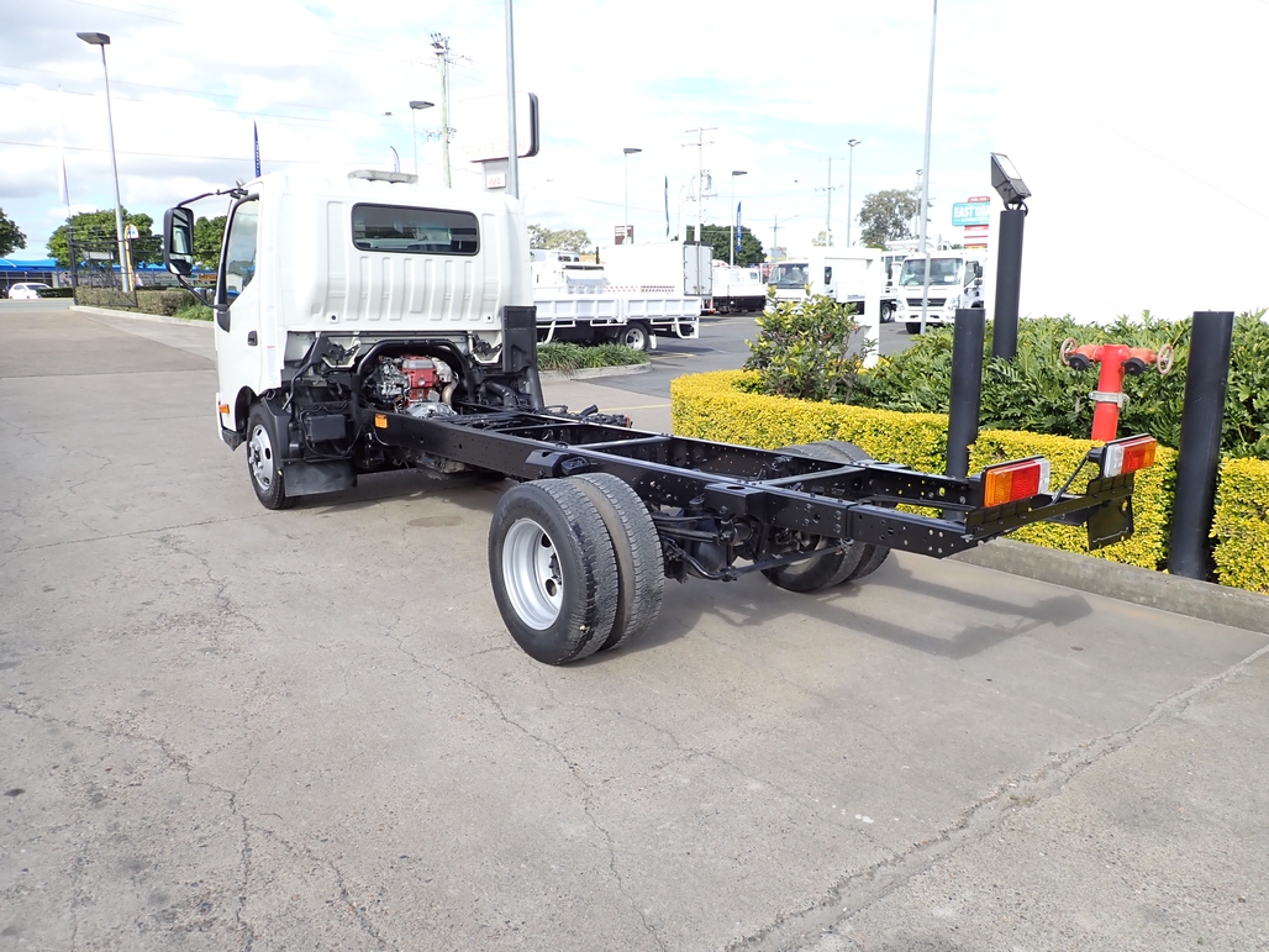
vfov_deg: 54.9
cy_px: 476
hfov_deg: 69.4
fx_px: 916
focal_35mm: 25
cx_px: 634
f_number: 2.8
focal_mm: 4.5
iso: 100
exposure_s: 1/640
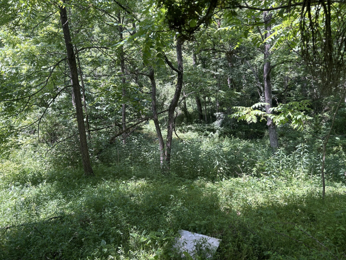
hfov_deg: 65.3
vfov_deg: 51.4
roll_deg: +1.5
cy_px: 134
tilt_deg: -8.9
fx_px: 270
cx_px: 169
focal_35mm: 27
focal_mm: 5.7
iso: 50
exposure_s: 1/385
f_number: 1.5
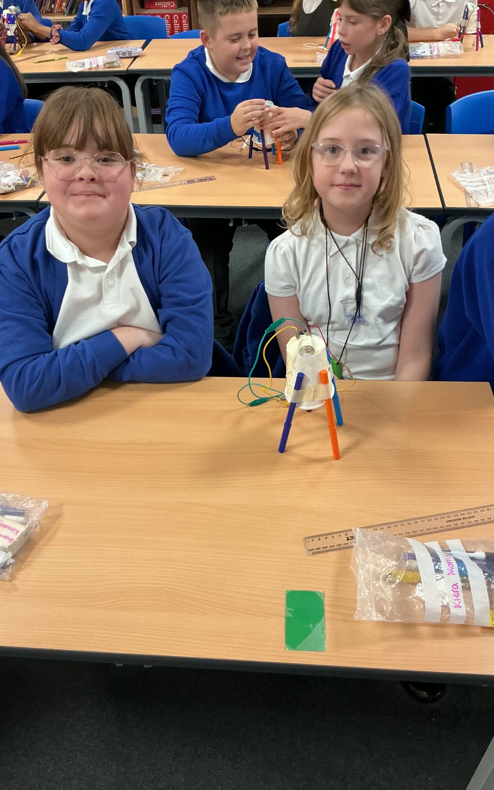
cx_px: 236
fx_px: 668
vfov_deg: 61.2
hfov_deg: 40.6
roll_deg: +3.4
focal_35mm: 31
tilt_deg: -40.0
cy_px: 393
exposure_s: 1/60
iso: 125
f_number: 1.8
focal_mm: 3
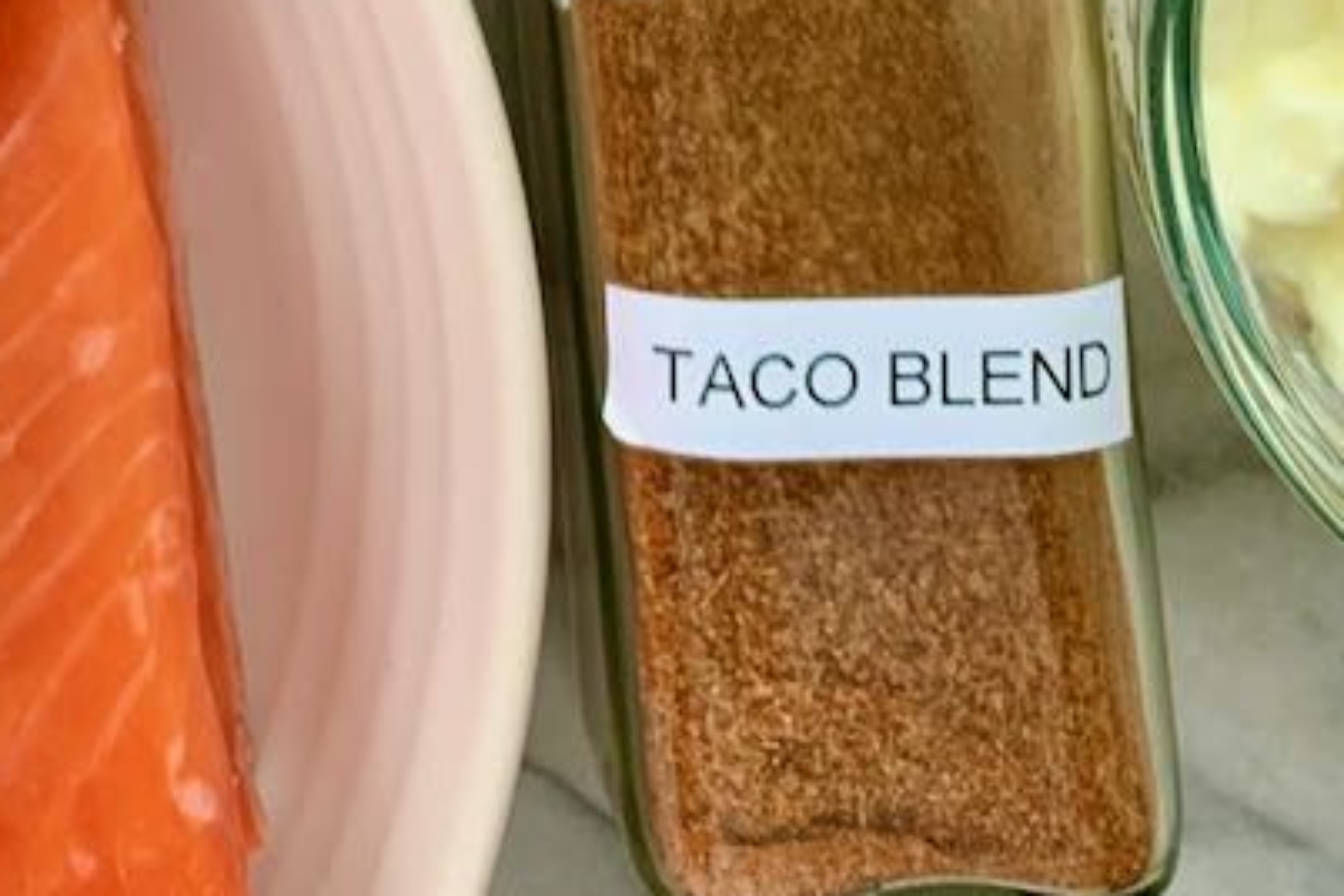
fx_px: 3210
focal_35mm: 86
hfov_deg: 22.9
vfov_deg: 13.6
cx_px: 64
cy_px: -896
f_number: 1.8
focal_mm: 4.25
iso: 100
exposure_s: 1/101
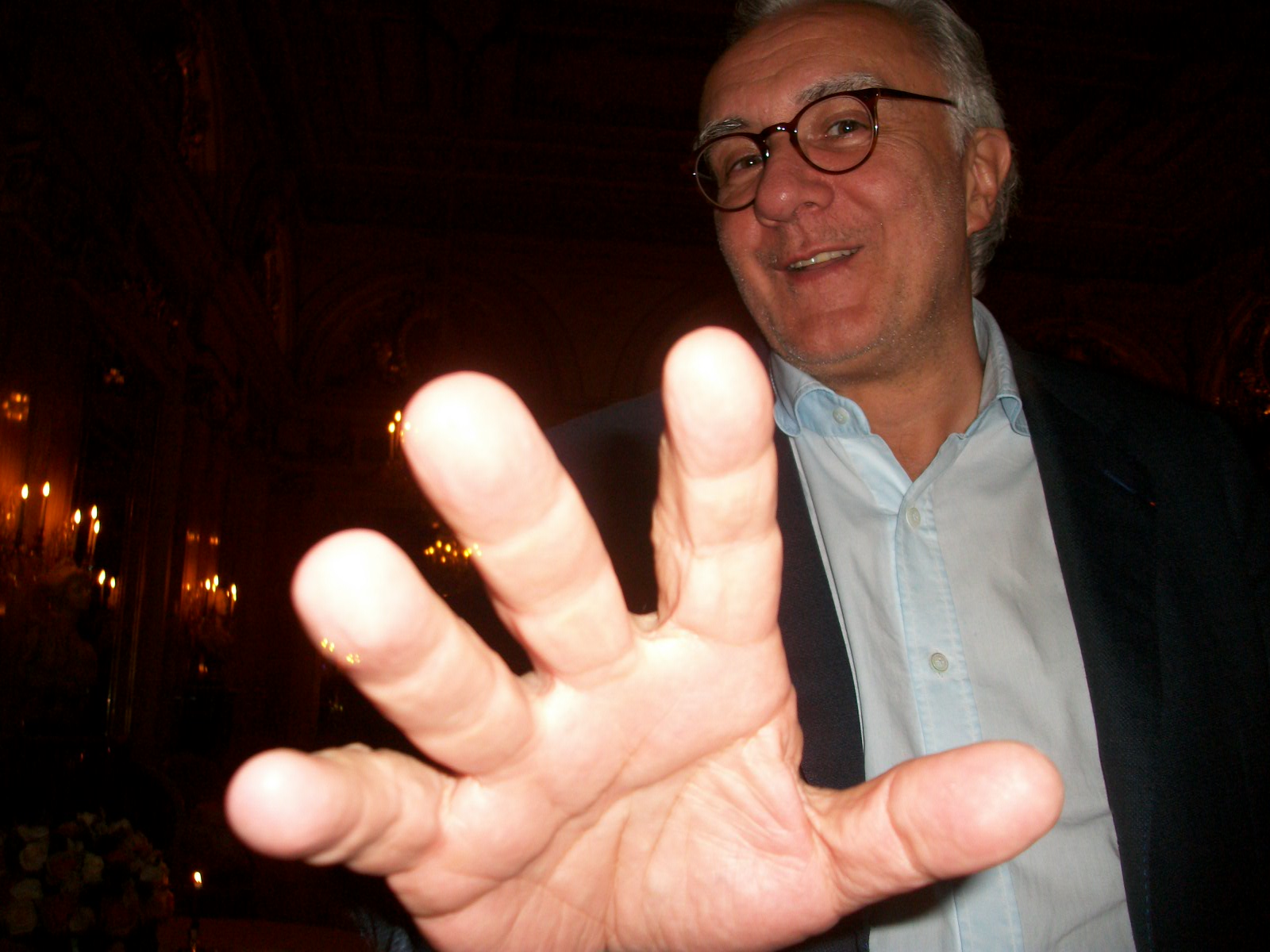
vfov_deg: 45.4
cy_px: 476
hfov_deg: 58.4
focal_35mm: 31
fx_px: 1137
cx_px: 635
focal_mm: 5.7
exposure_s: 1/40
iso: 150
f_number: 2.9
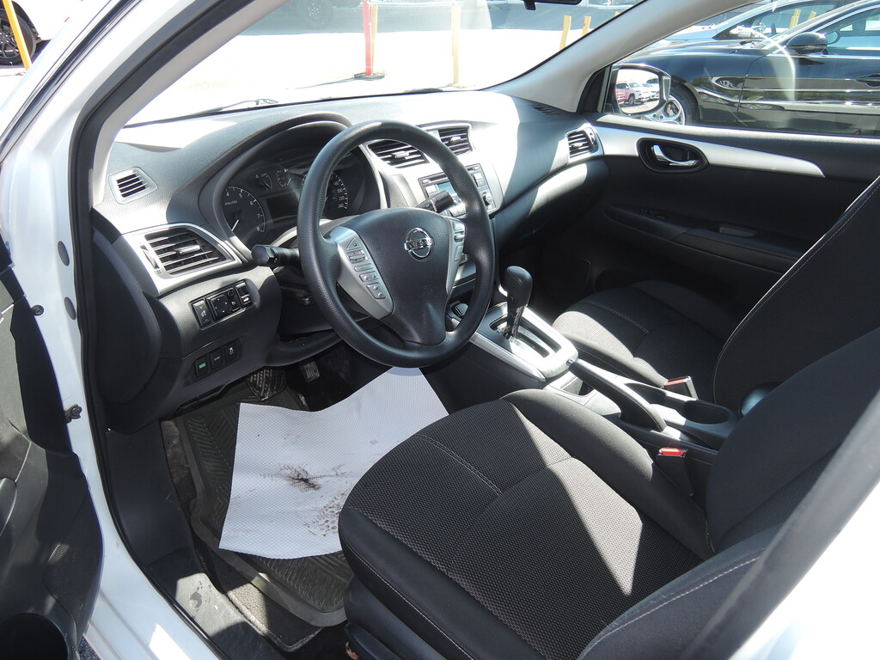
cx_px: 440
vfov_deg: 56.8
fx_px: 610
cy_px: 330
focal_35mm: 24
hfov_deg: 71.6
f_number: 2.8
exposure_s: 1/125
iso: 80
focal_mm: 5.1
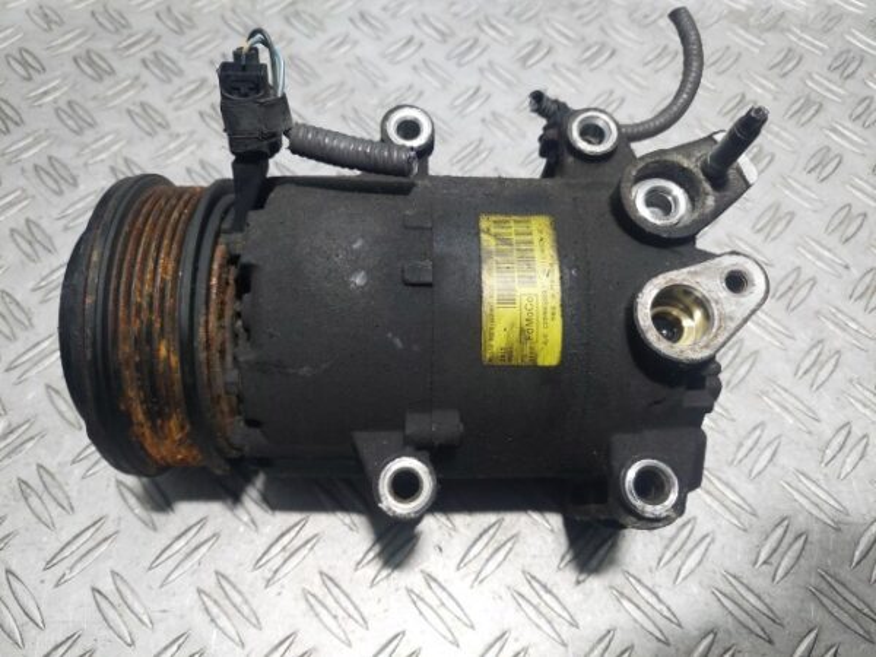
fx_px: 633
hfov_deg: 69.4
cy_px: 328
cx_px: 438
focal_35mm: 25
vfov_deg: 54.9
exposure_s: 1/100
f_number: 1.8
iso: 125
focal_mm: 5.23
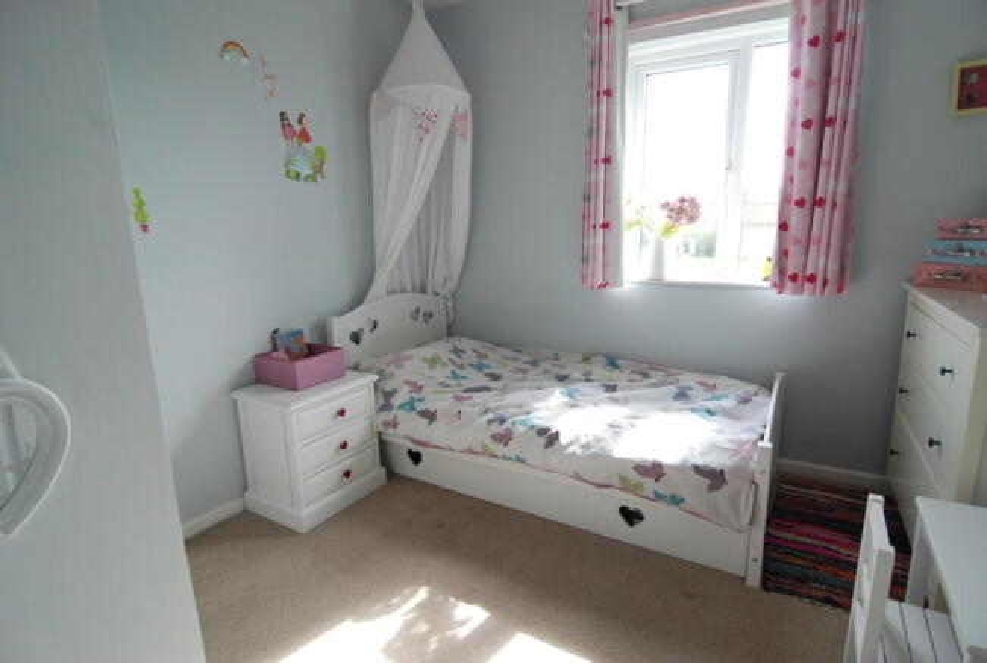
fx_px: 495
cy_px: 332
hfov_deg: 89.9
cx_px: 494
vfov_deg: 67.6
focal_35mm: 18
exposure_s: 1/100
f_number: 6.3
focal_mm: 12
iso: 500
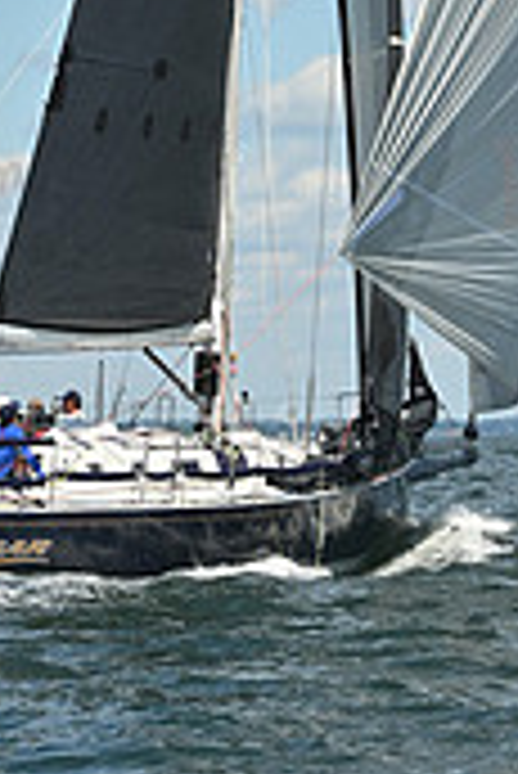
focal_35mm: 236
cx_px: 259
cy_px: -513
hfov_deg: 5.8
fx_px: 5083
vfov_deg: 8.5
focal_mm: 70
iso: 250
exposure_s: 1/1000
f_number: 9
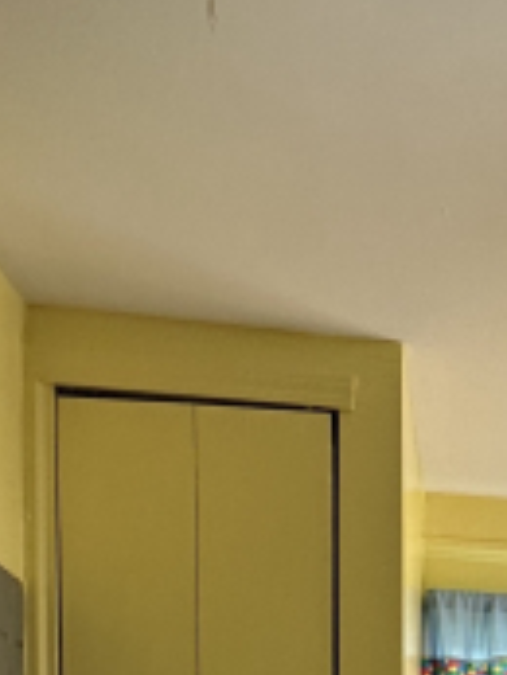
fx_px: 1053
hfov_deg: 24.1
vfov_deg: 26.3
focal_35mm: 54
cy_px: 1005
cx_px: 640
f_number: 2.2
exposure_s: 1/120
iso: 160
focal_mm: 2.22
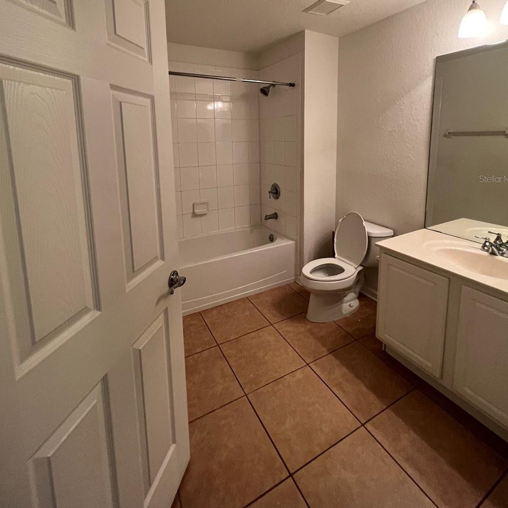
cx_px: 256
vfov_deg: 85.0
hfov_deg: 87.4
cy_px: 179
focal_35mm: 16
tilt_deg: -7.3
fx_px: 266
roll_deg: +2.7
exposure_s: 1/60
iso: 200
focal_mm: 1.57
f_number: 1.8
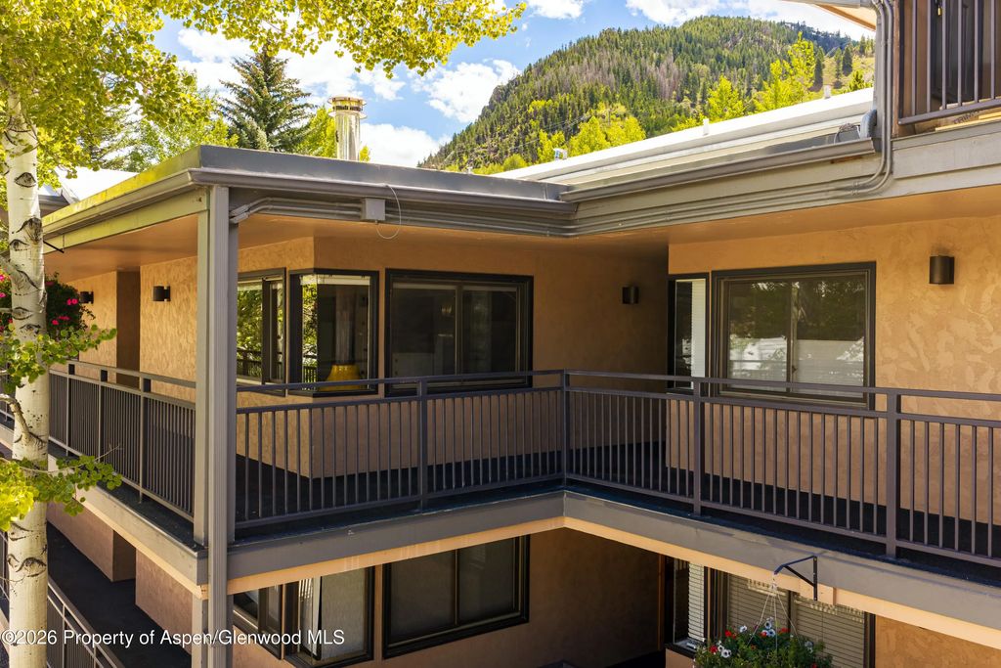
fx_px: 779
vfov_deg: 46.4
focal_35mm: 28
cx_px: 500
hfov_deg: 65.5
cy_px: 334
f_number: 2.8
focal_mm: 14.45
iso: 160
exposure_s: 1/1000
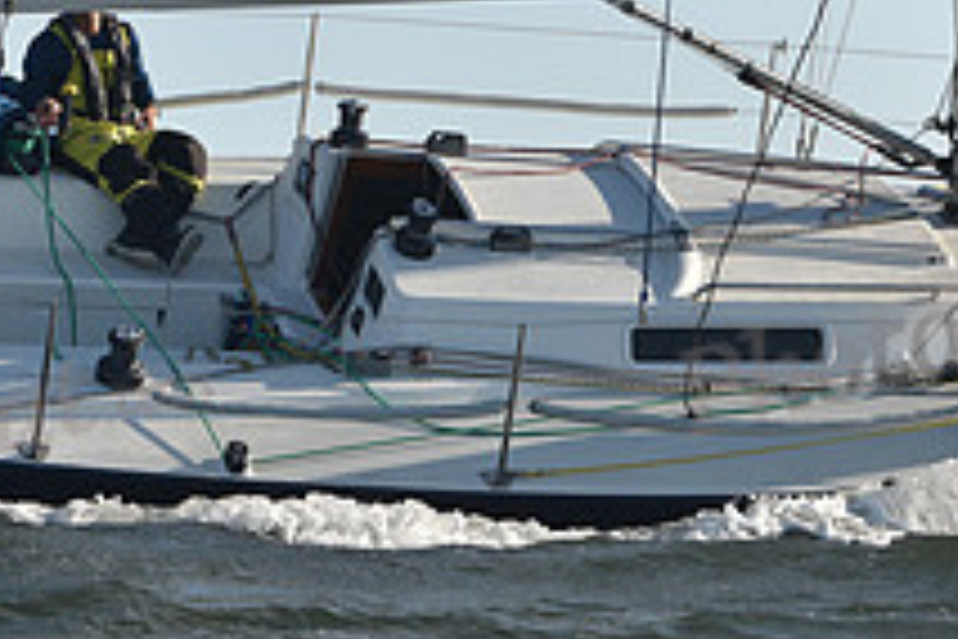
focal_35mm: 231
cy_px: 151
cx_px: 450
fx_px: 6147
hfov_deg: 8.9
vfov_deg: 5.9
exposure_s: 1/800
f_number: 5
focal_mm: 85
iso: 250
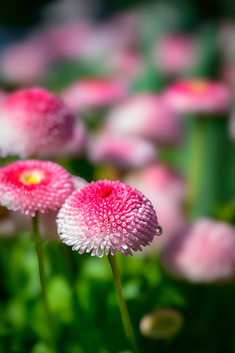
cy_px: 176
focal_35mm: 120
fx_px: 1175
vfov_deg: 17.1
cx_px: 118
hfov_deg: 11.4
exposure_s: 1/200
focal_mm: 120
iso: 64
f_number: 5.6
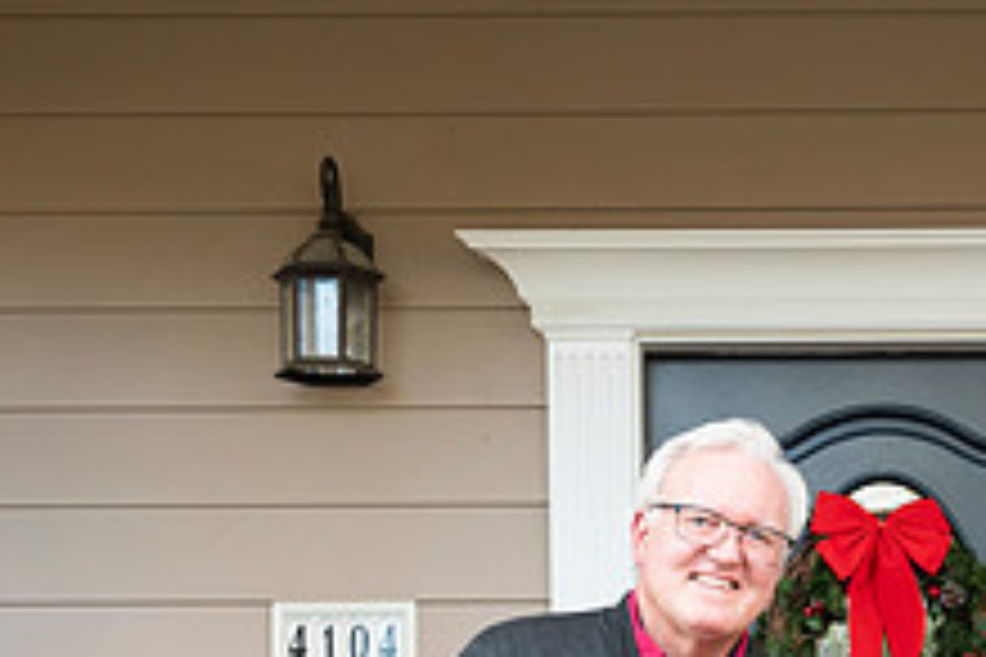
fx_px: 2355
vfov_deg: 15.2
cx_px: 896
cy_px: 853
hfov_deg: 23.0
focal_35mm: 86
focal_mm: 32.5
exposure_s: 1/125
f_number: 4.8
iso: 400
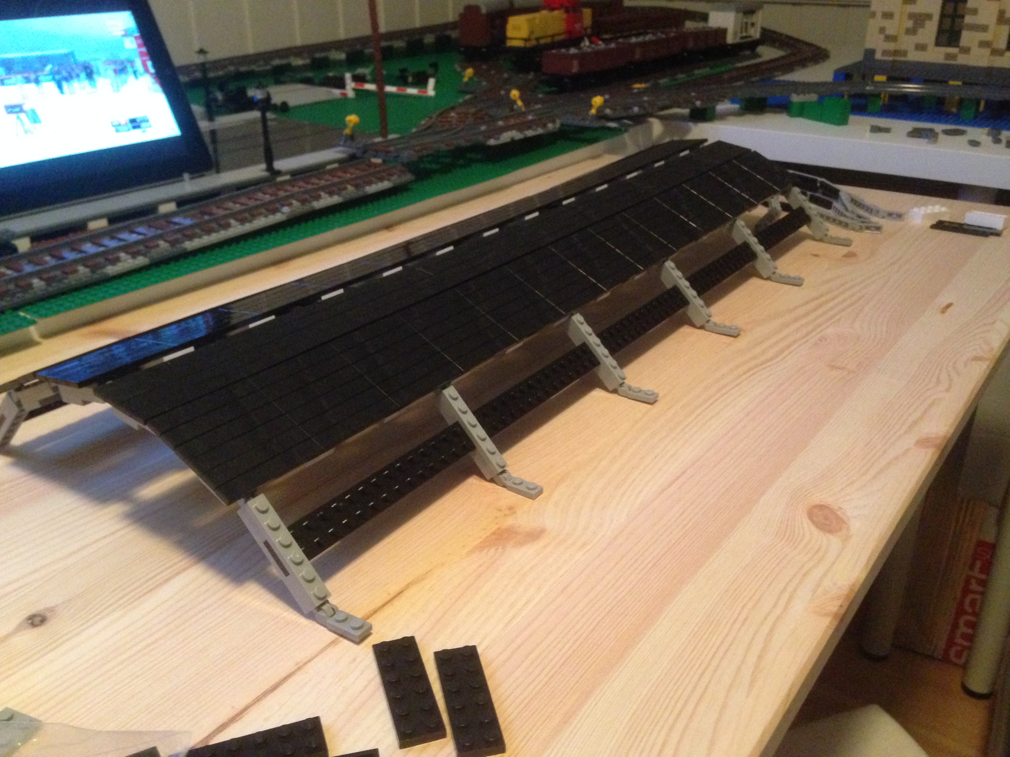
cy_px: 378
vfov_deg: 42.9
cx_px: 505
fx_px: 963
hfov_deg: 55.4
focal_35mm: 33
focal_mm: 4.12
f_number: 2.4
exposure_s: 1/15
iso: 640
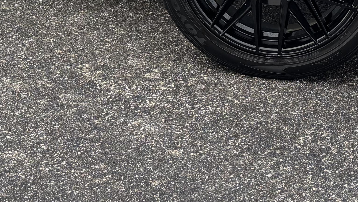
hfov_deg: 20.1
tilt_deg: -11.7
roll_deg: -0.8
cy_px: -119
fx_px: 1006
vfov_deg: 10.9
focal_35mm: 106
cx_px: 136
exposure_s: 1/442
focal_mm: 5.96
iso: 50
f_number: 1.6
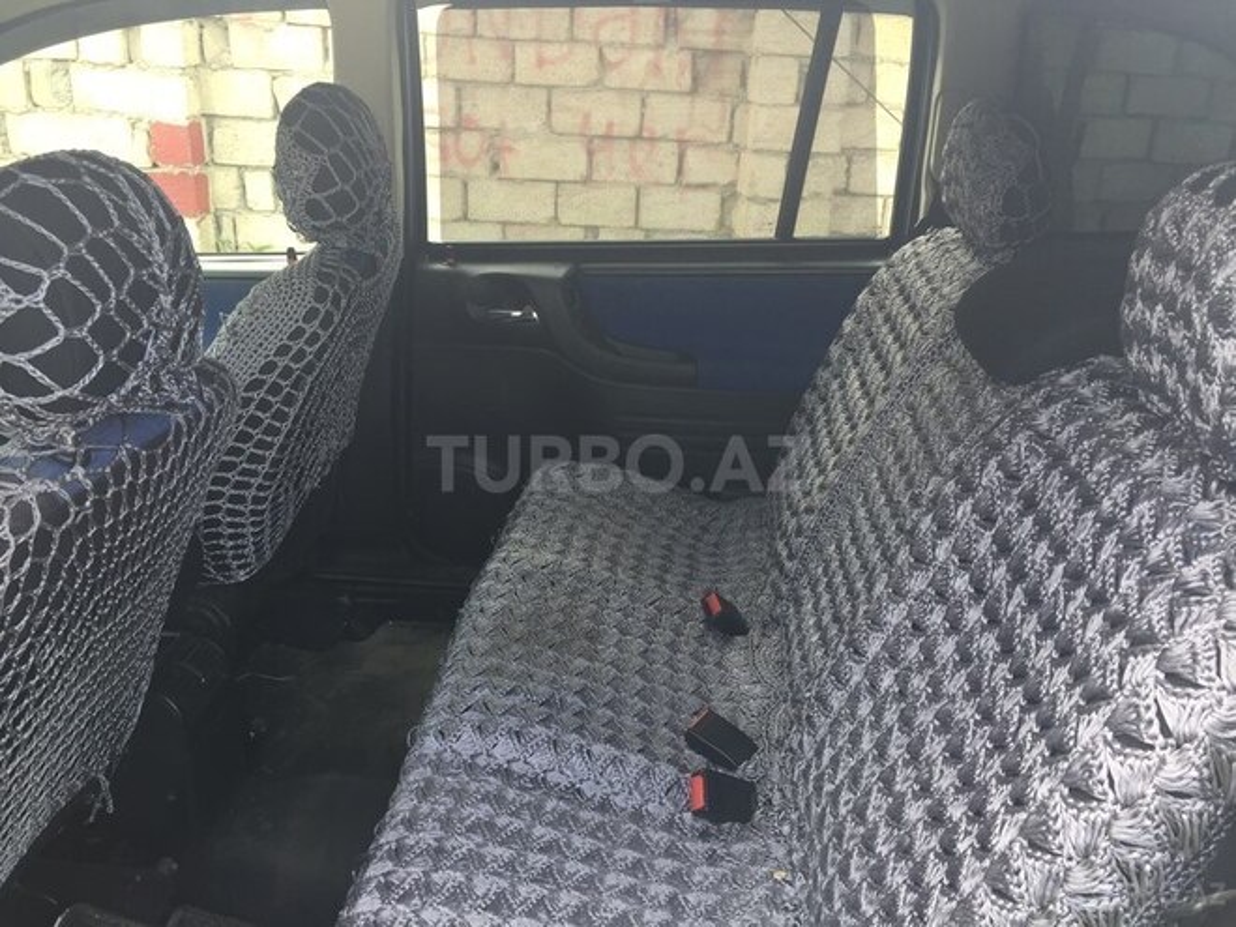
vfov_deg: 48.2
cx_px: 618
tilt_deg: -20.9
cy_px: 464
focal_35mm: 29
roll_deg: -3.7
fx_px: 1035
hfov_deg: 61.7
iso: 40
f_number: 2.2
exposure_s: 1/100
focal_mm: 4.15
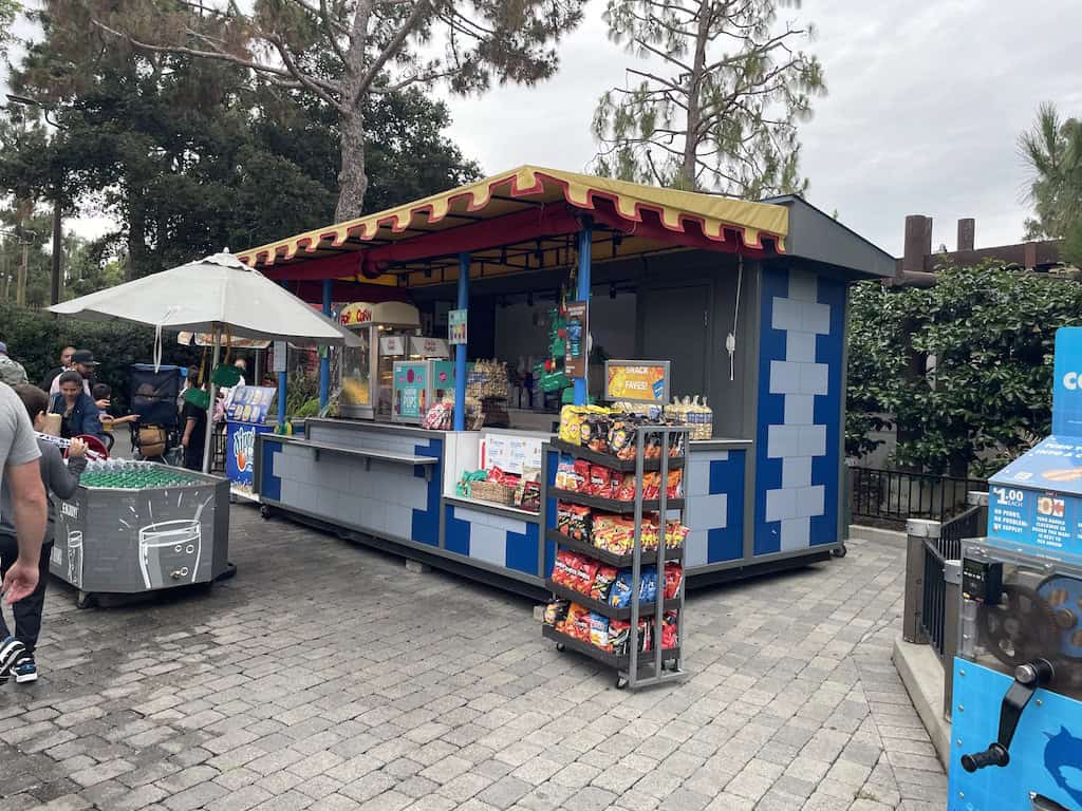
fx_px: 813
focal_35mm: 26
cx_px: 541
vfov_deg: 53.1
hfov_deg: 67.3
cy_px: 406
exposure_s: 1/245
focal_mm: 4.2
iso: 32
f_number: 1.6
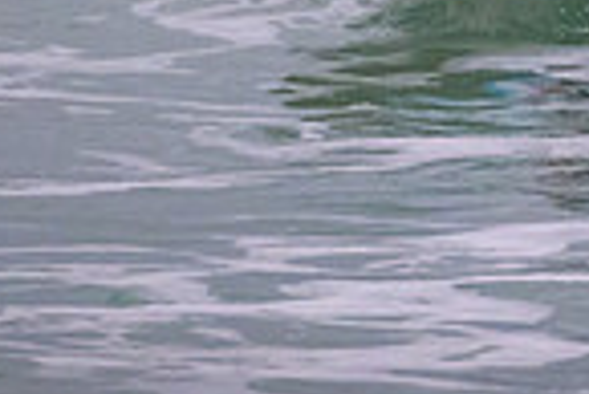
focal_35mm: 3205
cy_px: -185
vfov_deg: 0.4
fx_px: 52489
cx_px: 666
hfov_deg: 0.6
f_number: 11
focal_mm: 800
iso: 6400
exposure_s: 1/1250
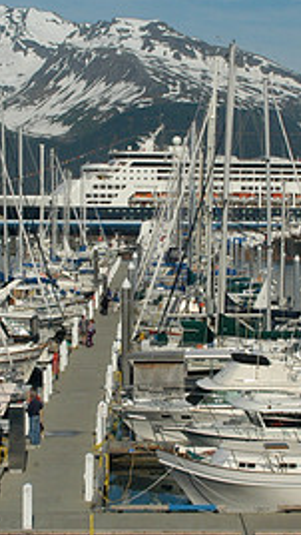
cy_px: 245
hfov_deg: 12.7
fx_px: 1346
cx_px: 195
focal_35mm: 95
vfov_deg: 22.4
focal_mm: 28
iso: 400
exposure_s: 1/640
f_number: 13
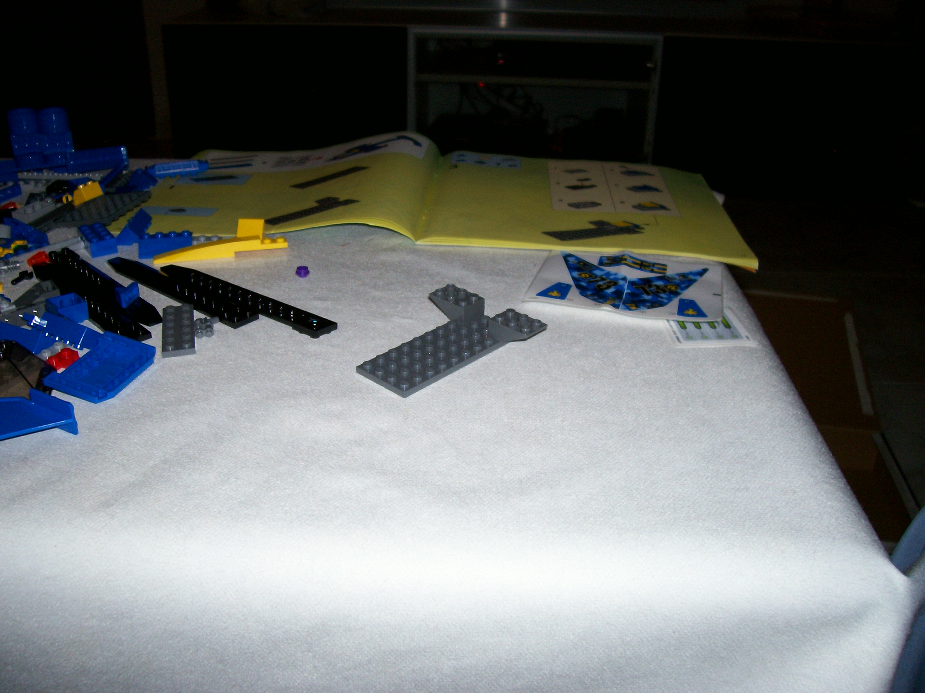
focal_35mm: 34
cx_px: 462
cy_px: 346
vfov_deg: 41.8
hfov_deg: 54.0
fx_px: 909
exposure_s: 1/64
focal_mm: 5.6
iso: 80
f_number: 2.7
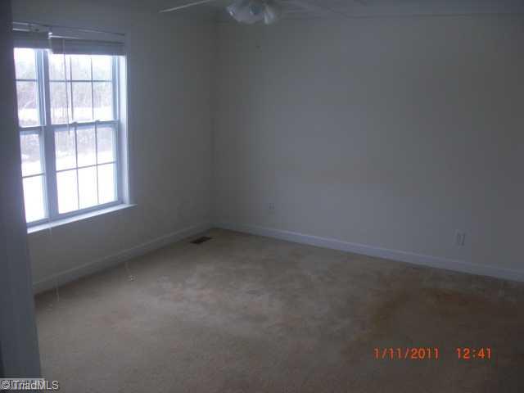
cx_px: 262
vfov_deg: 39.7
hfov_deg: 51.4
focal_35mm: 36
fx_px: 545
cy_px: 196
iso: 100
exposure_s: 1/80
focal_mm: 6.3
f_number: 2.8
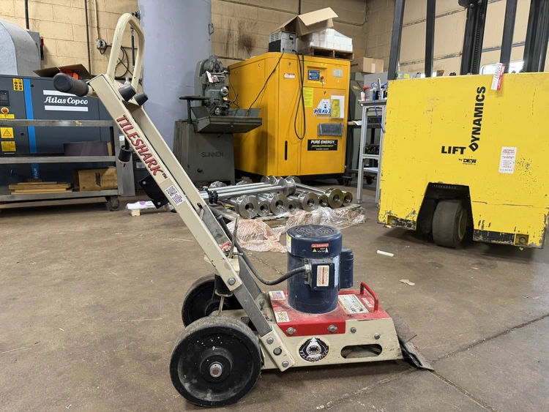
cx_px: 274
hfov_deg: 71.6
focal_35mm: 24
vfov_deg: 56.8
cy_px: 206
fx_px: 381
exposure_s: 1/60
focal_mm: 6.76
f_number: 1.78
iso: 250
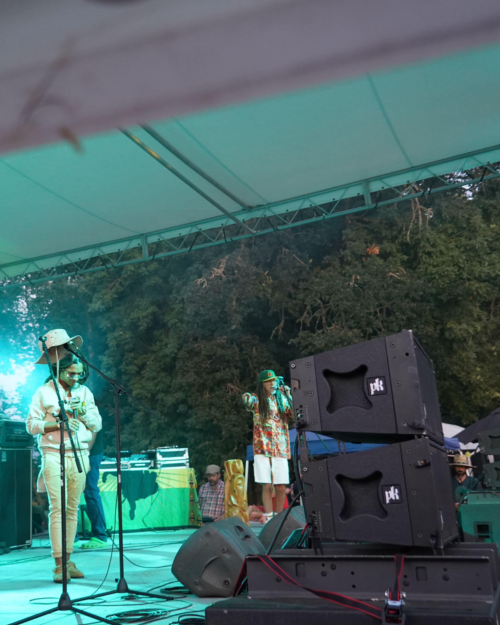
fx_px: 869
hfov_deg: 31.8
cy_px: 346
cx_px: 156
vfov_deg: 39.5
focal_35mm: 47
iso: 3200
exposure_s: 1/160
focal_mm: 30
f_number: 4
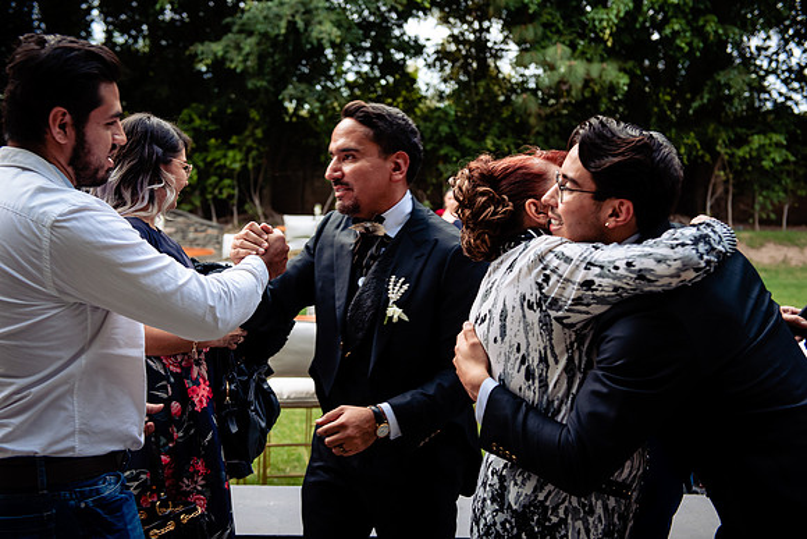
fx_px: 1009
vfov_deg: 29.9
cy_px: 270
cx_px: 404
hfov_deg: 43.6
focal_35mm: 45
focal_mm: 45
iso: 500
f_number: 3.5
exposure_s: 1/125
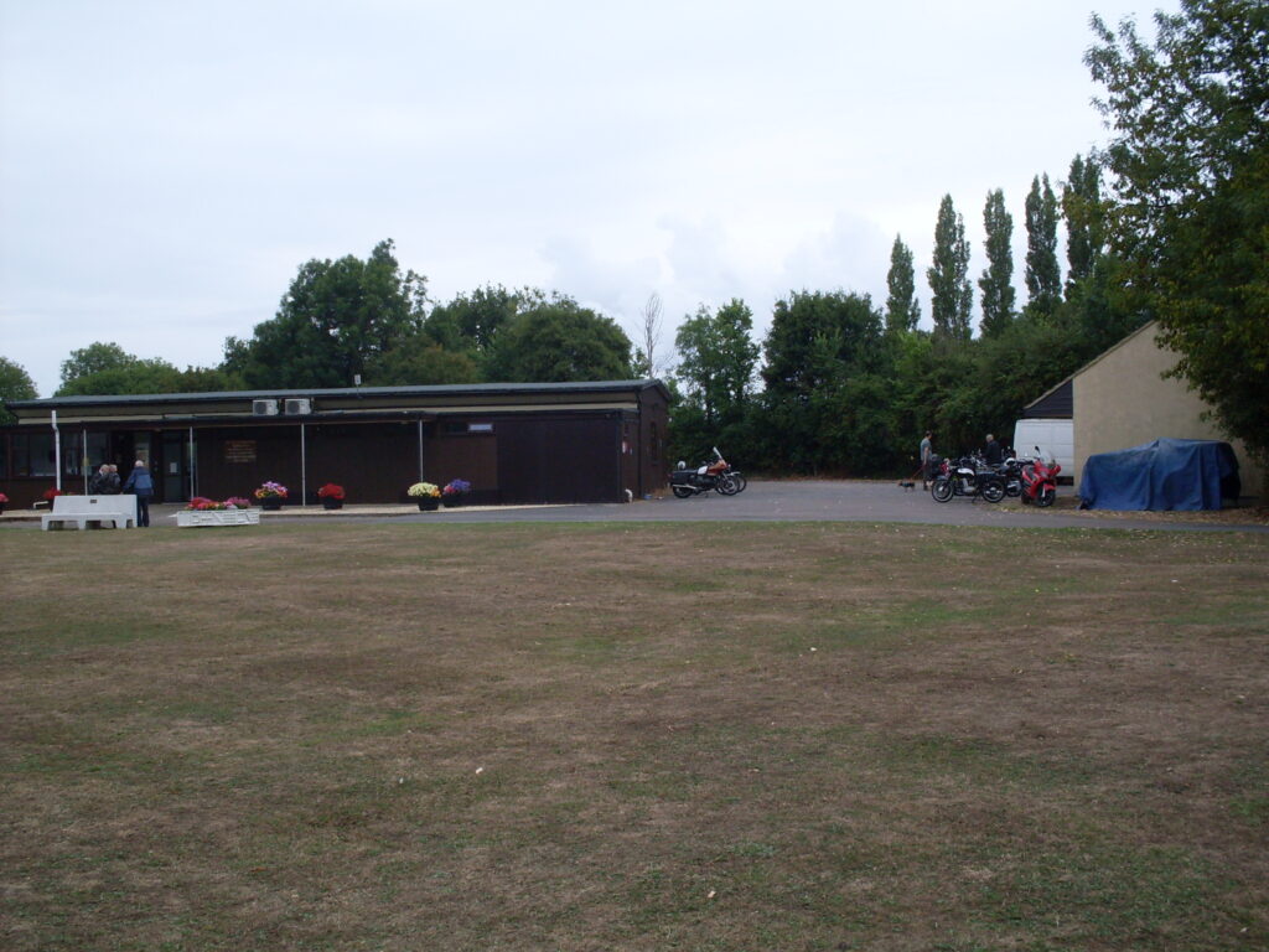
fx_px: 1393
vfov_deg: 37.7
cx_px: 634
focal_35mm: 38
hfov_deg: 49.0
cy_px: 476
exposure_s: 1/125
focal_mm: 6.3
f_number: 8.4
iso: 80
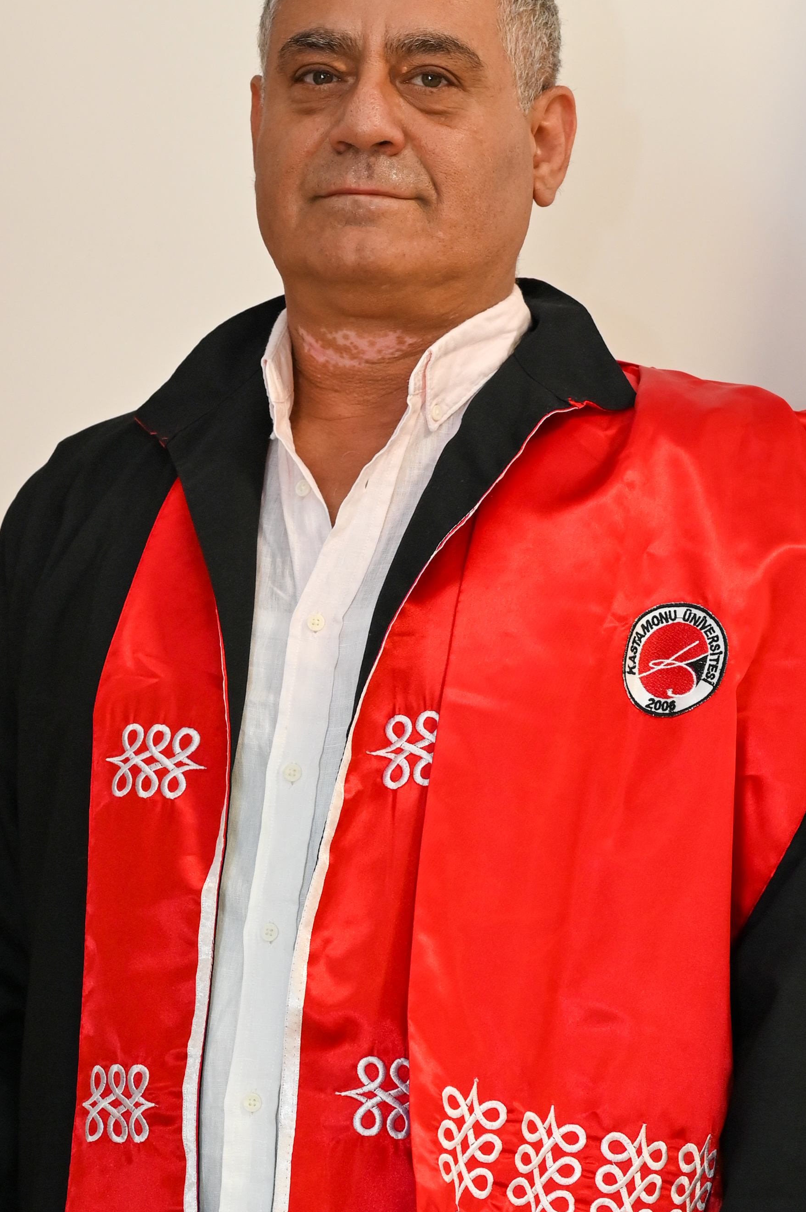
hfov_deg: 11.9
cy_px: 521
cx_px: 329
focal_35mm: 115
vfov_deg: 17.8
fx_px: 3867
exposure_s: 1/60
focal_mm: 50
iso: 560
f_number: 4
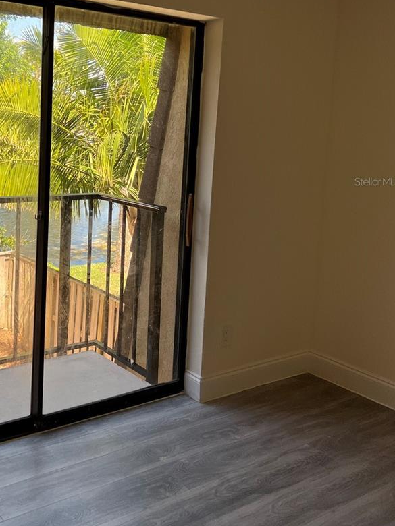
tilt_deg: -6.9
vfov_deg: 46.2
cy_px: 181
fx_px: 609
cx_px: 99
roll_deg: -3.8
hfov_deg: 35.2
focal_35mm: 40
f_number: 1.5
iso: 50
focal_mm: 5.7
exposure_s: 1/370
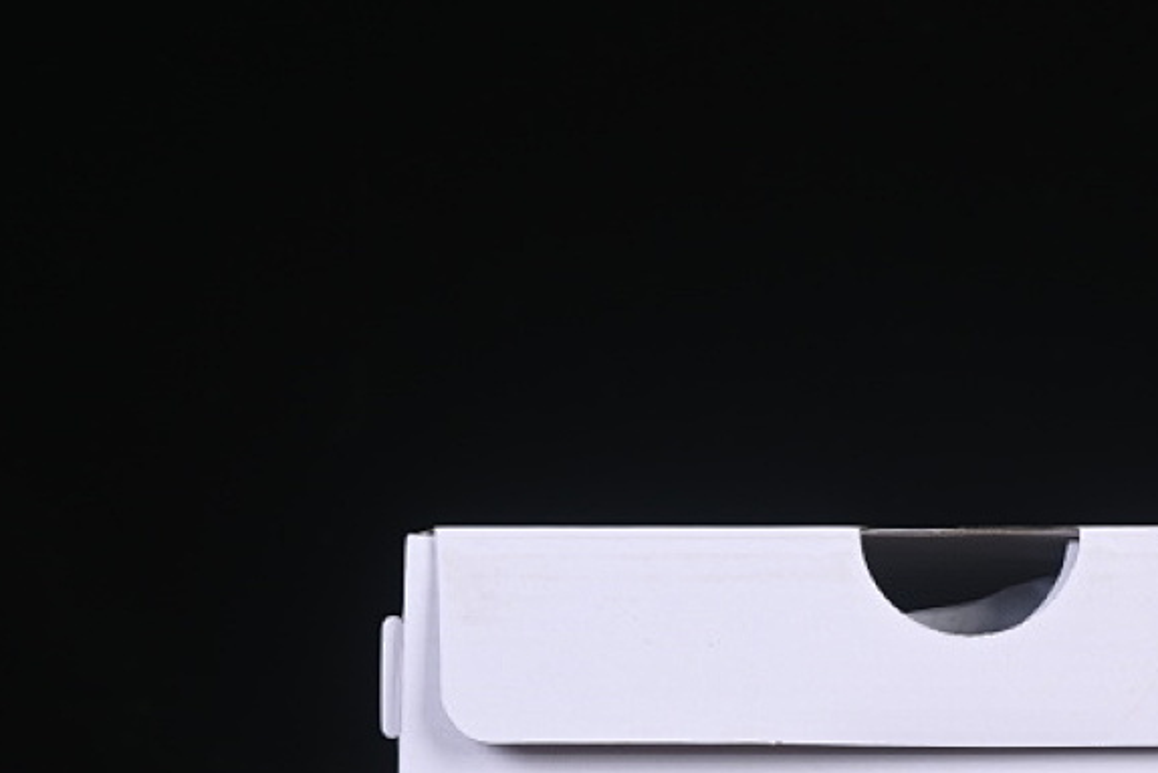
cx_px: 938
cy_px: 704
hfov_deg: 14.5
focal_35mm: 141
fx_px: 4536
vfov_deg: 9.7
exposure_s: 1/100
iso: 160
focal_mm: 50
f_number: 8
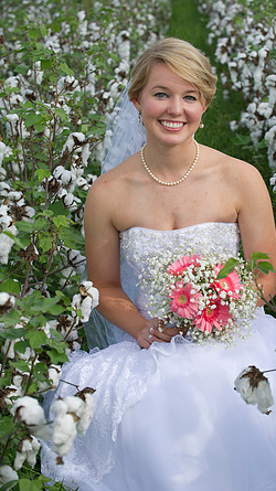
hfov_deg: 13.3
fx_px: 1185
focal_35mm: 91
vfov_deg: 23.4
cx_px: 163
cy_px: 245
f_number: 6.3
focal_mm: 86
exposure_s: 1/200
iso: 160
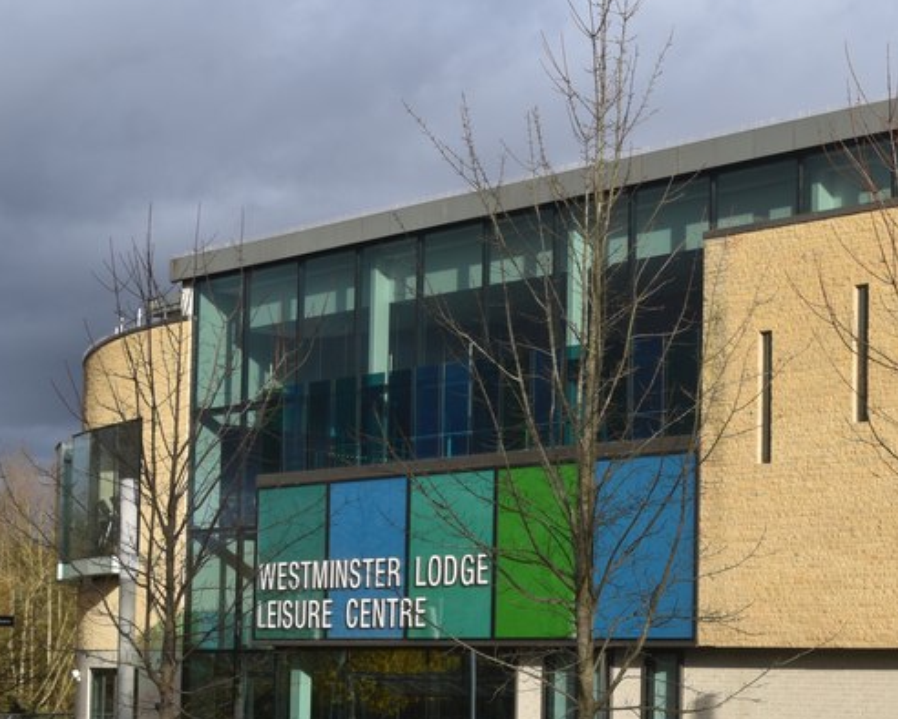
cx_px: 681
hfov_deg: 23.0
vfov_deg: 18.6
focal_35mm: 82
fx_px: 2180
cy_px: 565
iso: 200
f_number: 7.1
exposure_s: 1/250
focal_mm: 28
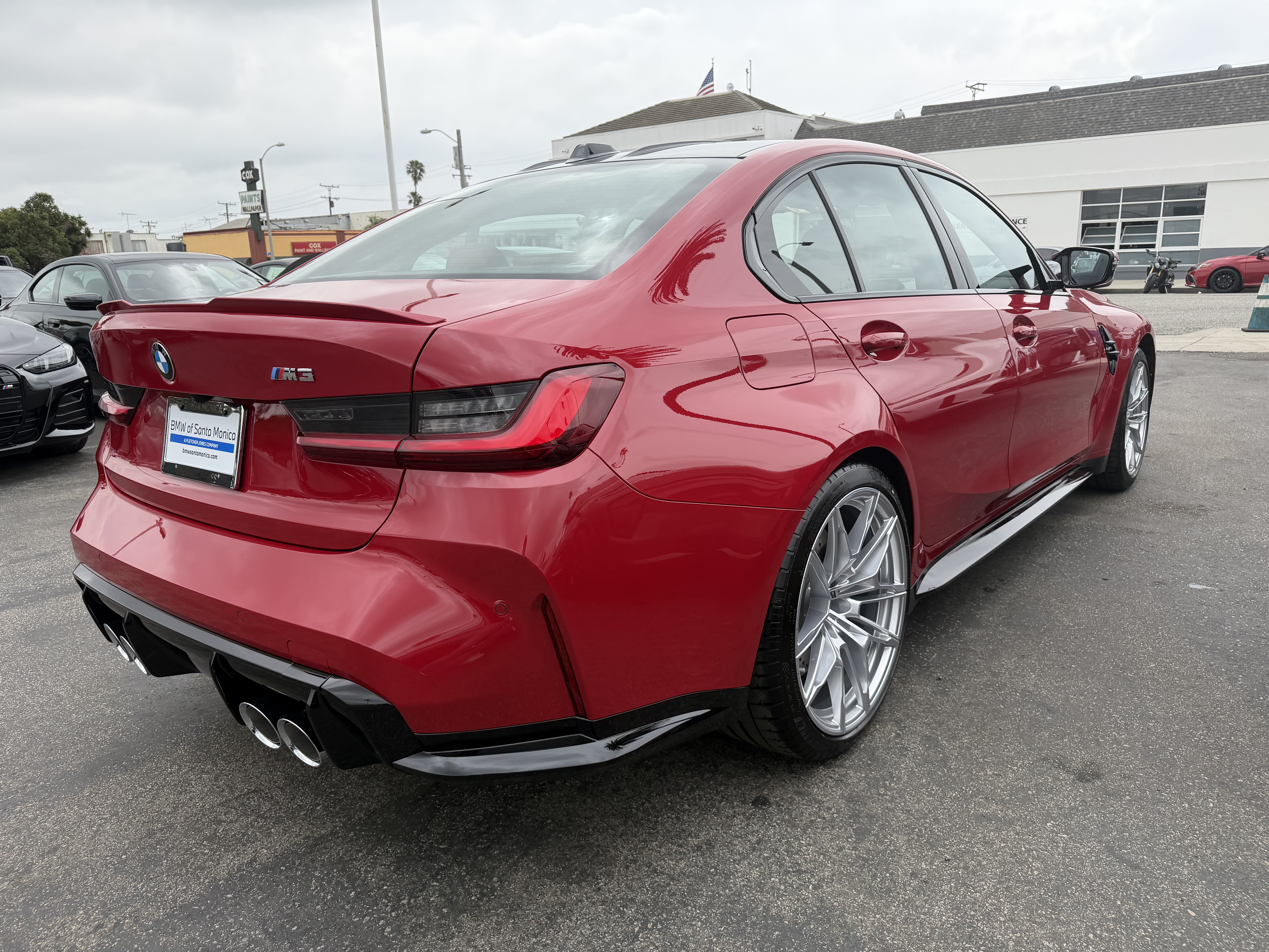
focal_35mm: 24
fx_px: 880
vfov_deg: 56.8
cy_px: 476
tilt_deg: -14.2
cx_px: 634
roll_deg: +0.8
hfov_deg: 71.6
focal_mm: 6.76
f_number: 1.78
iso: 100
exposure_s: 1/2053
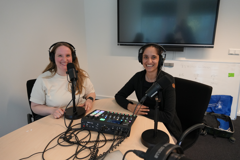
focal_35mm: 27
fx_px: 180
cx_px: 120
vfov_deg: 47.9
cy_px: 80
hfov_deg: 67.4
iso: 2000
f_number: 4
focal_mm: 18
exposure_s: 1/160
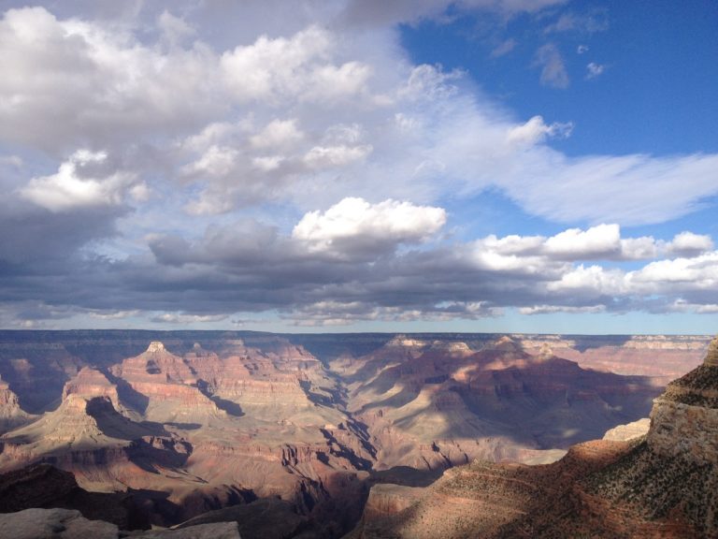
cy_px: 270
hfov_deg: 52.6
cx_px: 359
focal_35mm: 35
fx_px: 726
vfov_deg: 40.7
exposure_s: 1/1905
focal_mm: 4.28
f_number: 2.4
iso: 50
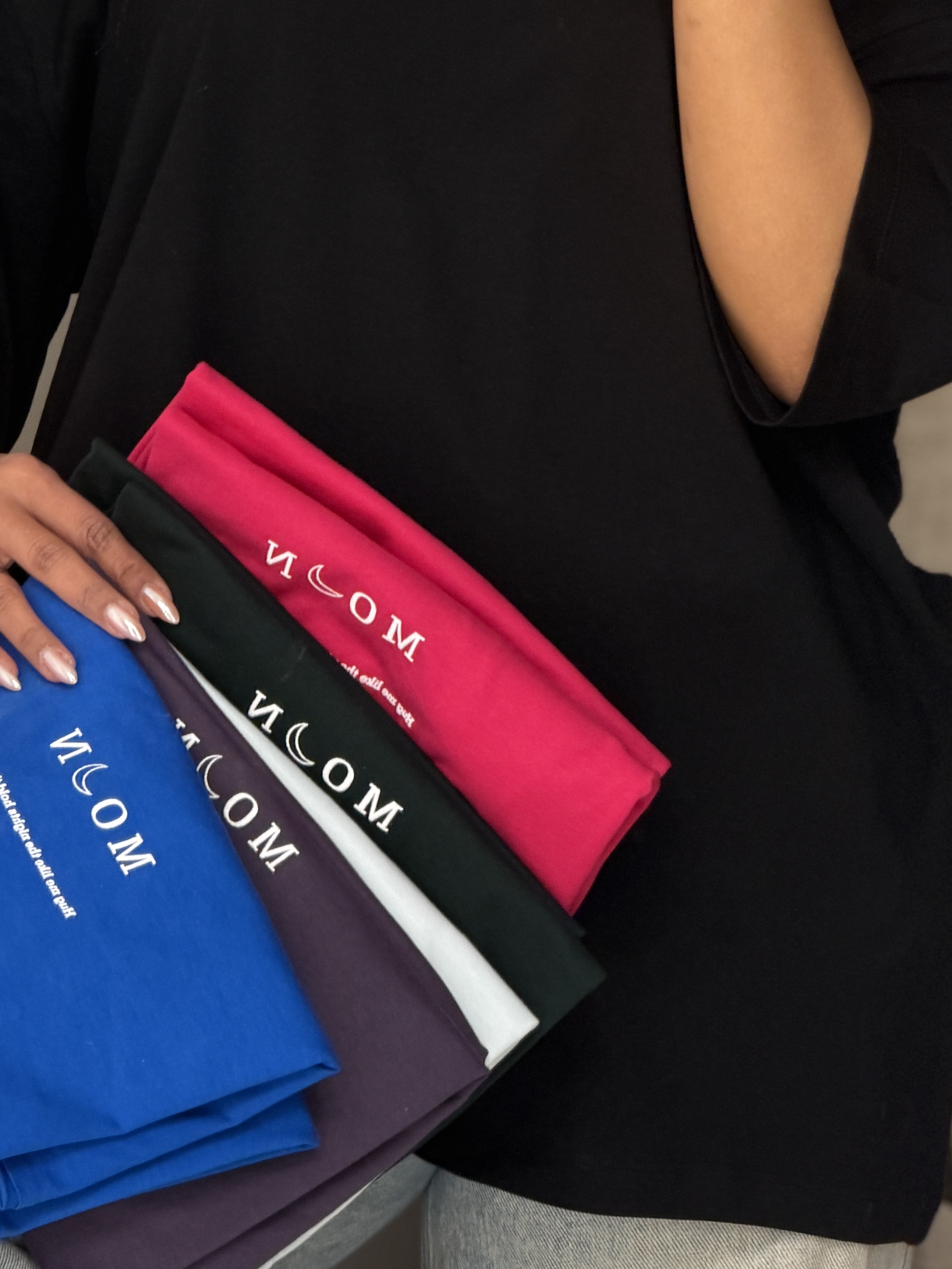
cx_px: 260
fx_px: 6966
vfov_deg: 10.4
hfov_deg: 7.8
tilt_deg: -9.2
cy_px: 173
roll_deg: -2.3
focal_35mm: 190
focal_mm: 16.89
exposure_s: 1/100
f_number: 2.8
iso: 80
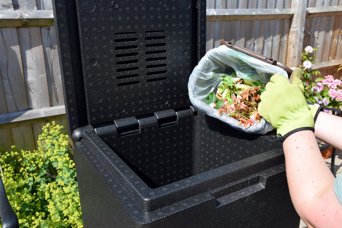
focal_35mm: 34
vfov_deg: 38.9
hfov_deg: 55.8
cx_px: 171
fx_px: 323
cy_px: 114
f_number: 8
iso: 200
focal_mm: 22
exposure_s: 1/250
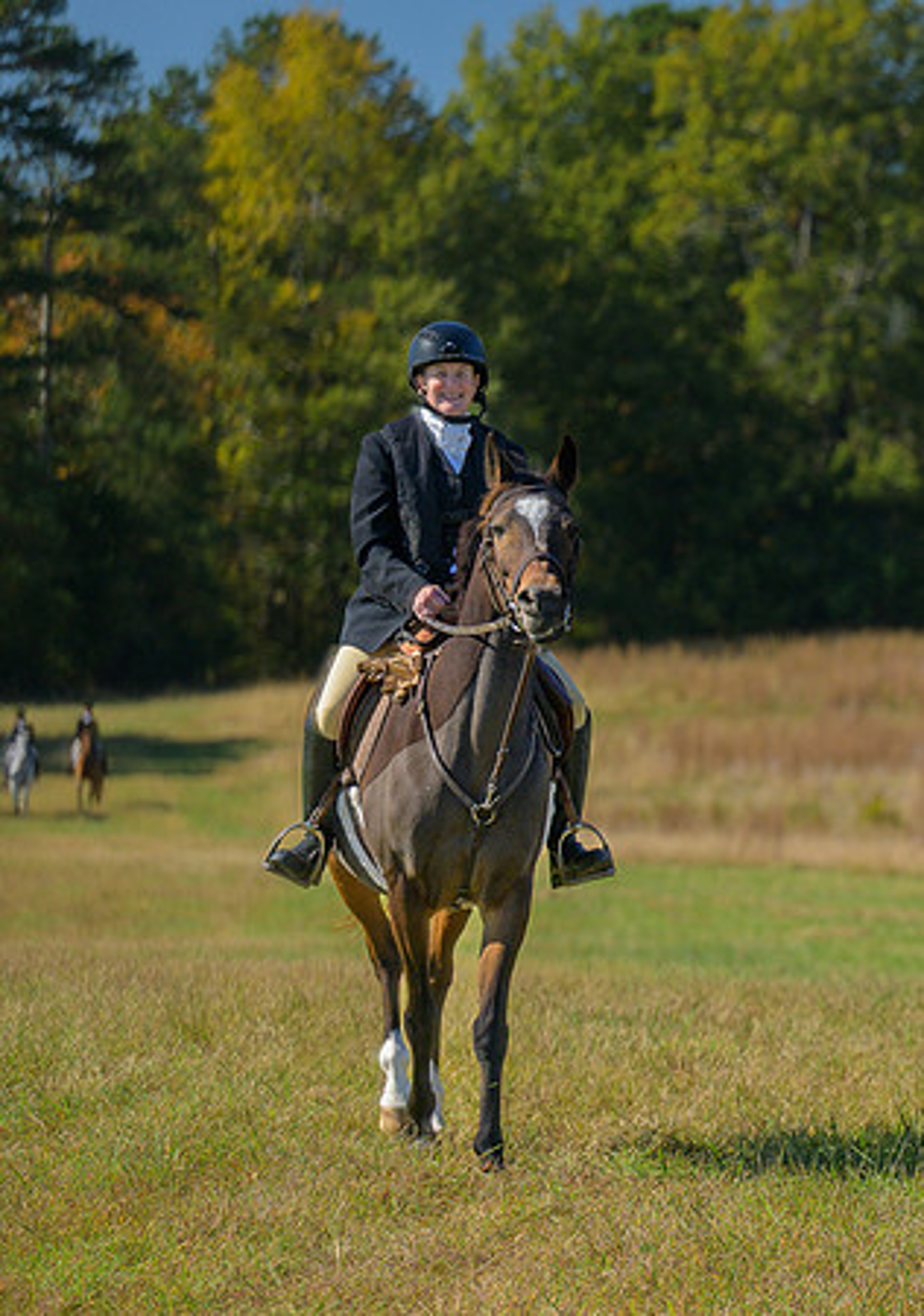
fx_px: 9156
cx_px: 1497
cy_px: 740
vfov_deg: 8.2
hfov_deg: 5.7
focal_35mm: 246
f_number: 3.2
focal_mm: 110
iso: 200
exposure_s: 1/1250
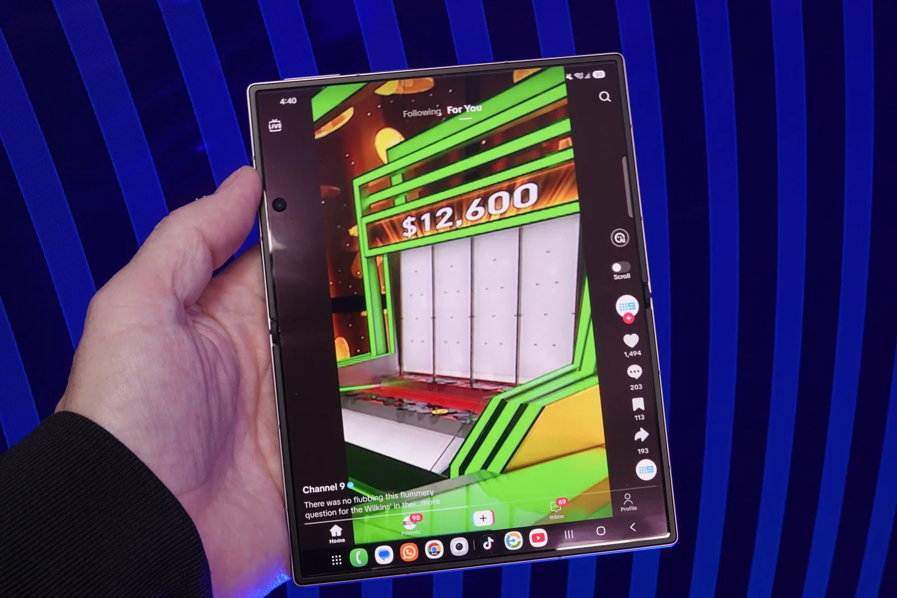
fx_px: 1445
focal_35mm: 58
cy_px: 299
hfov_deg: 34.5
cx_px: 448
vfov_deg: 23.4
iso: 160
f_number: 8
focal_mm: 21.32
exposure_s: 1/8
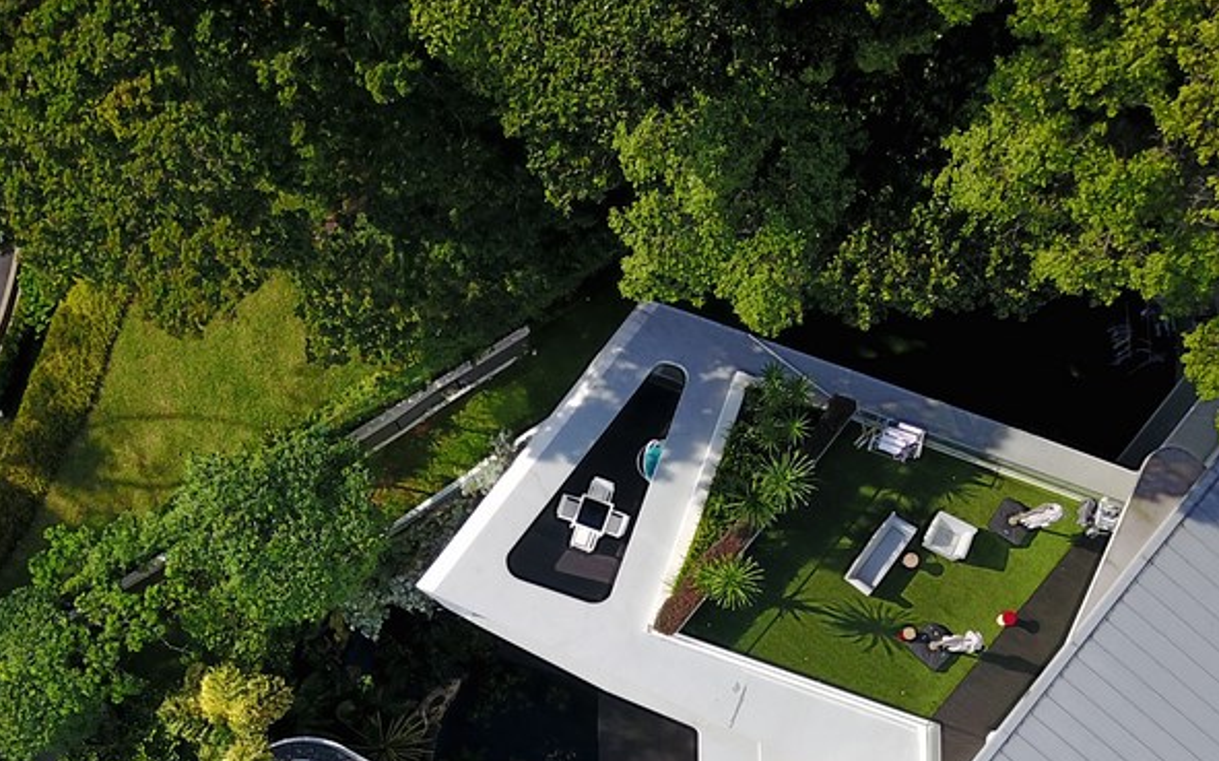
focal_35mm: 56
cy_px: 722
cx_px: 493
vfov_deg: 22.4
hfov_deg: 36.2
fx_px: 1860
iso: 100
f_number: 2.2
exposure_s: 1/1009
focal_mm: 4.73
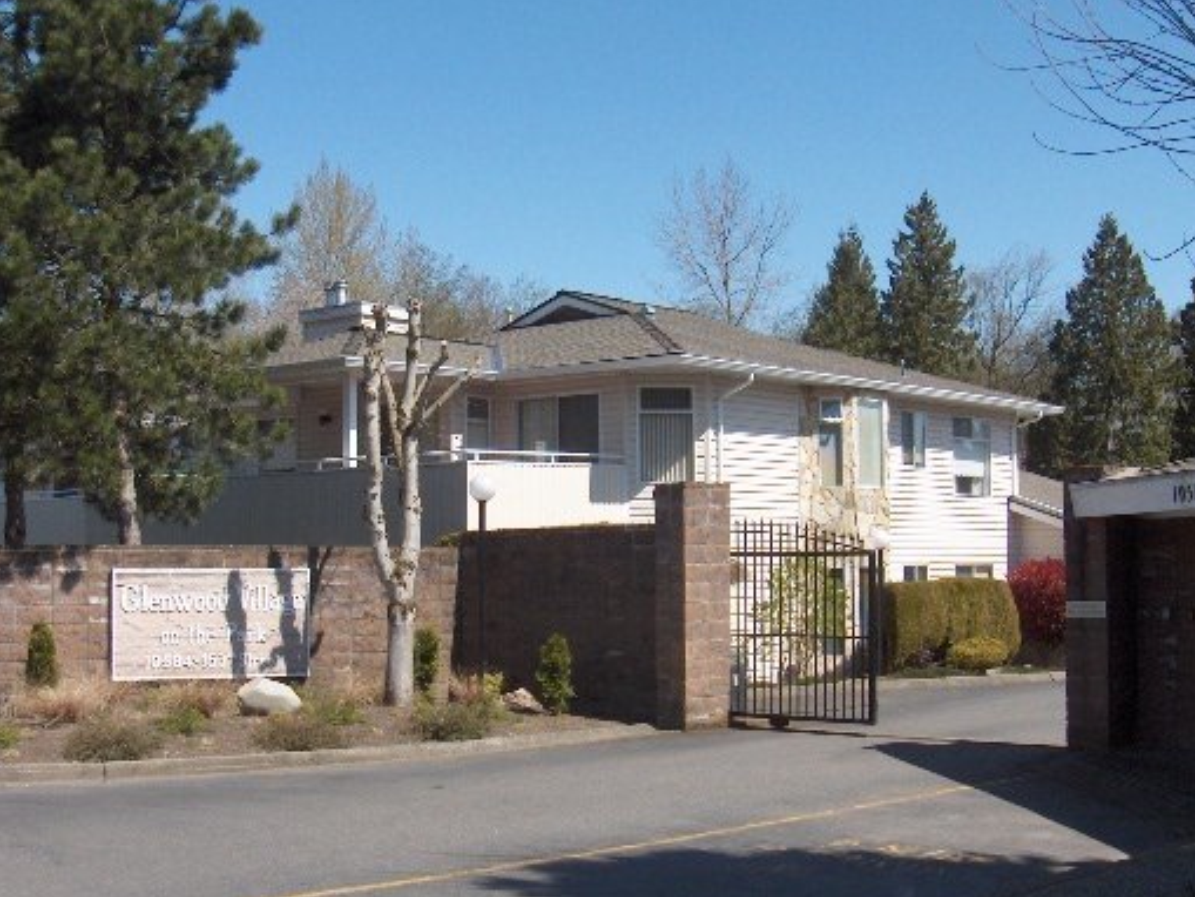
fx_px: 1692
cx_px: 561
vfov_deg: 29.7
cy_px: 507
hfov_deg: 38.9
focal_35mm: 49
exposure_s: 1/741
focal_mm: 8
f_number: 4.8
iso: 100
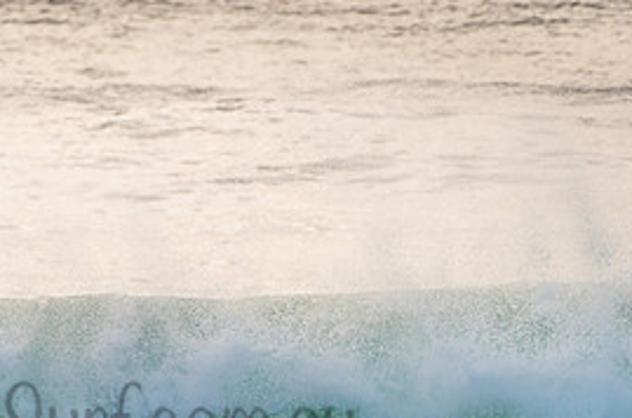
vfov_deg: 1.3
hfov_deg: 1.9
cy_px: 398
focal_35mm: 1081
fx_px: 18933
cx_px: 108
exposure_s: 1/2000
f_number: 5.6
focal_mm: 500
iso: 280
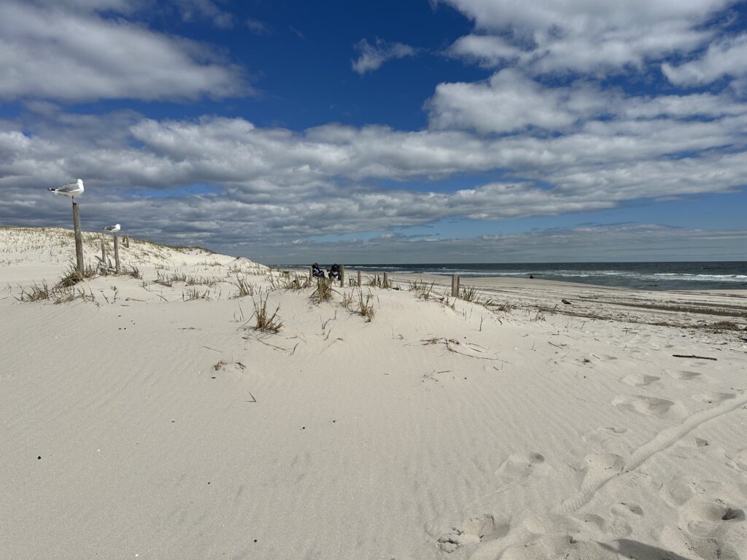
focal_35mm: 24
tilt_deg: -2.4
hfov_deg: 71.6
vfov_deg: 56.8
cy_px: 280
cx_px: 374
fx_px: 518
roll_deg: +0.2
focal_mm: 6.86
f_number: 1.78
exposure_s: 1/15625
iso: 80
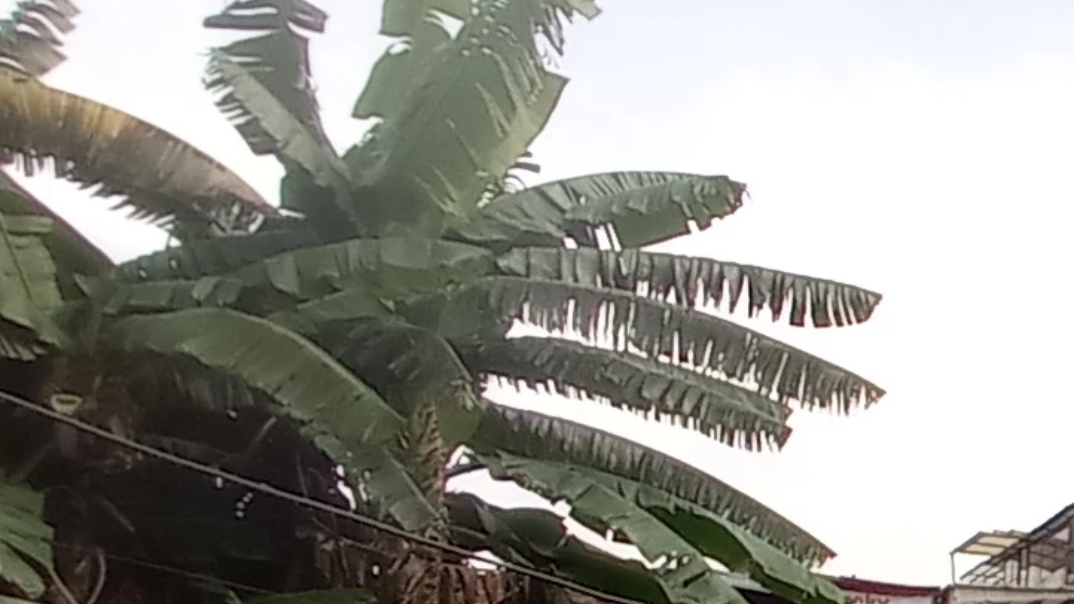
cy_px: 896
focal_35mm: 138
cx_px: 1897
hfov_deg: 13.9
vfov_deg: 8.6
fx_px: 3930
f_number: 2.2
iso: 112
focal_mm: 1.65
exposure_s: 1/782
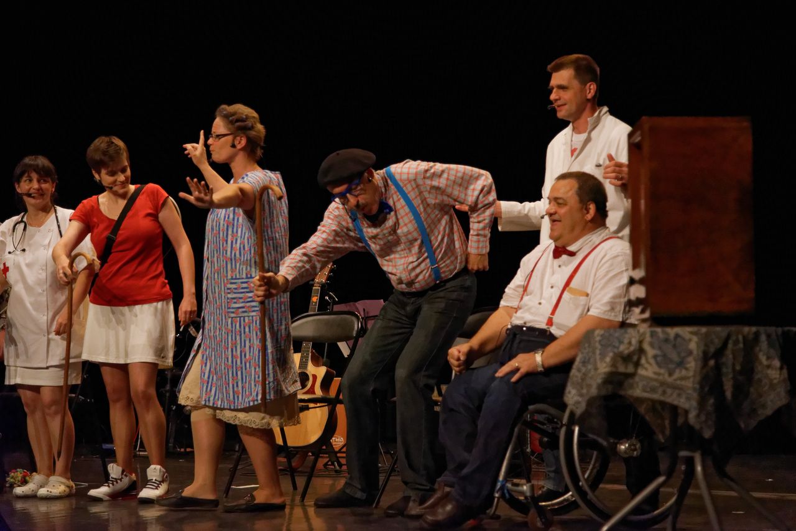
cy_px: 266
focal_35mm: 82
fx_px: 1813
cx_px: 398
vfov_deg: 16.7
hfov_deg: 24.8
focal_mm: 82
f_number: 4
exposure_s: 1/1600
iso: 6400
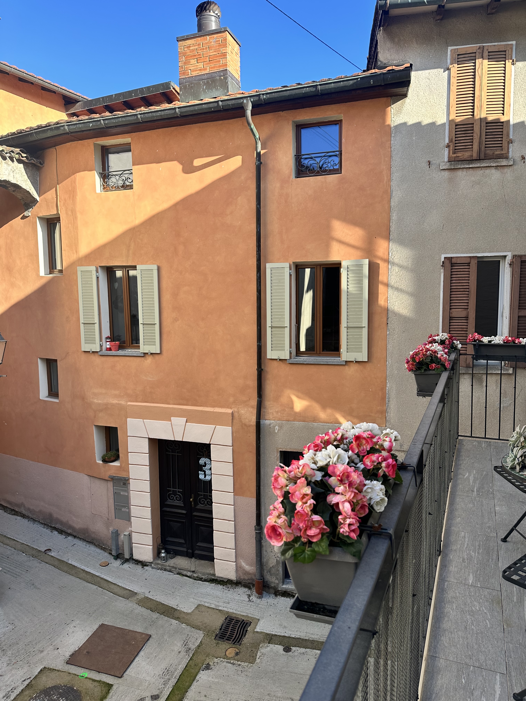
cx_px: 263
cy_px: 350
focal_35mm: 24
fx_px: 486
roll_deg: -0.1
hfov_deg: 56.8
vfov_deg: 71.6
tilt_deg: -5.3
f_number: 1.78
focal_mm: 6.86
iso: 80
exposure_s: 1/918
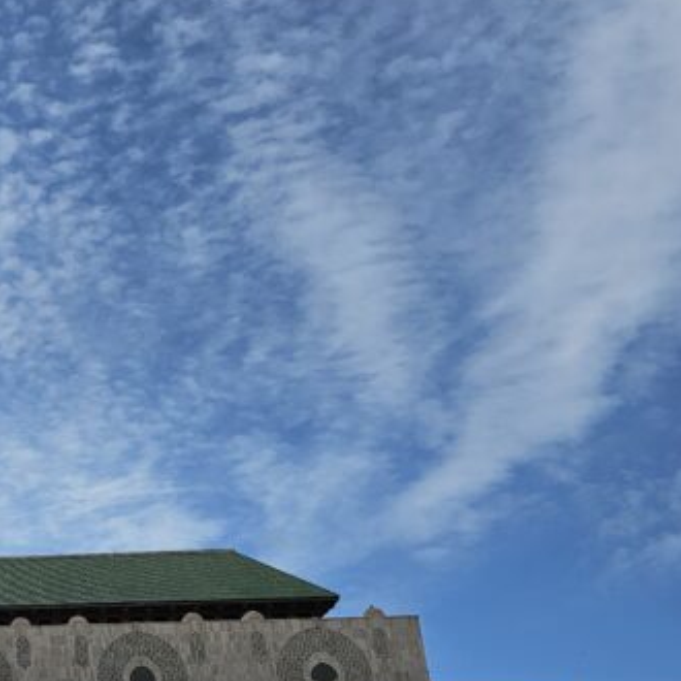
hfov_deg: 22.5
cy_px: 435
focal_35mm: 63
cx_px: -334
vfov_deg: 27.2
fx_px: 1402
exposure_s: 1/1584
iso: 10
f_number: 1.7
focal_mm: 6.3
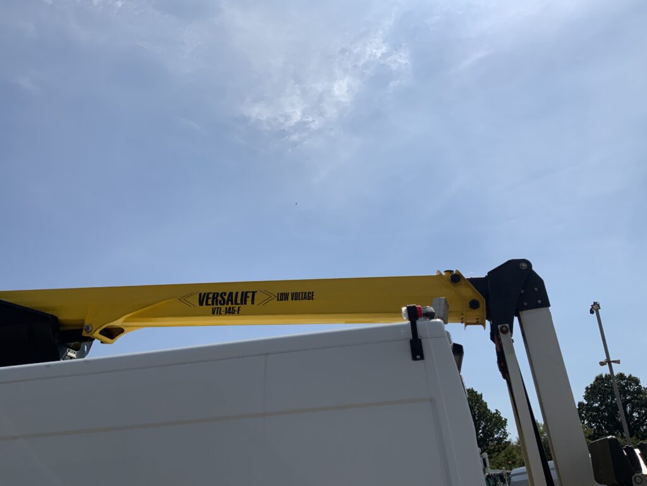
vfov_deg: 48.2
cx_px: 324
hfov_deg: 61.7
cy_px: 243
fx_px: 542
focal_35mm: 29
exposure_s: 1/6536
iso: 20
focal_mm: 3
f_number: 1.8
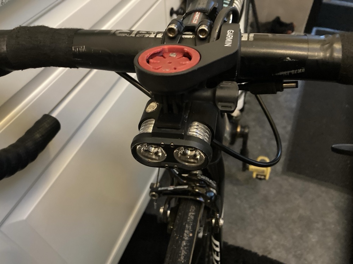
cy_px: 132
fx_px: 286
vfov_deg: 49.7
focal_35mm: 28
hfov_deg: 63.4
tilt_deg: -48.9
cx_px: 176
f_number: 1.8
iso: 640
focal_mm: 3.99
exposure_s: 1/20
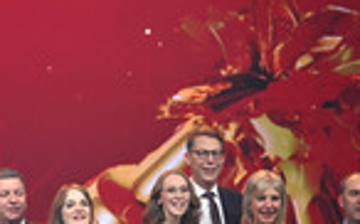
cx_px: -62
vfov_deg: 2.6
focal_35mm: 503
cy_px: 281
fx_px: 4931
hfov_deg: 4.2
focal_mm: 160
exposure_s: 1/500
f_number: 2.8
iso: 2000
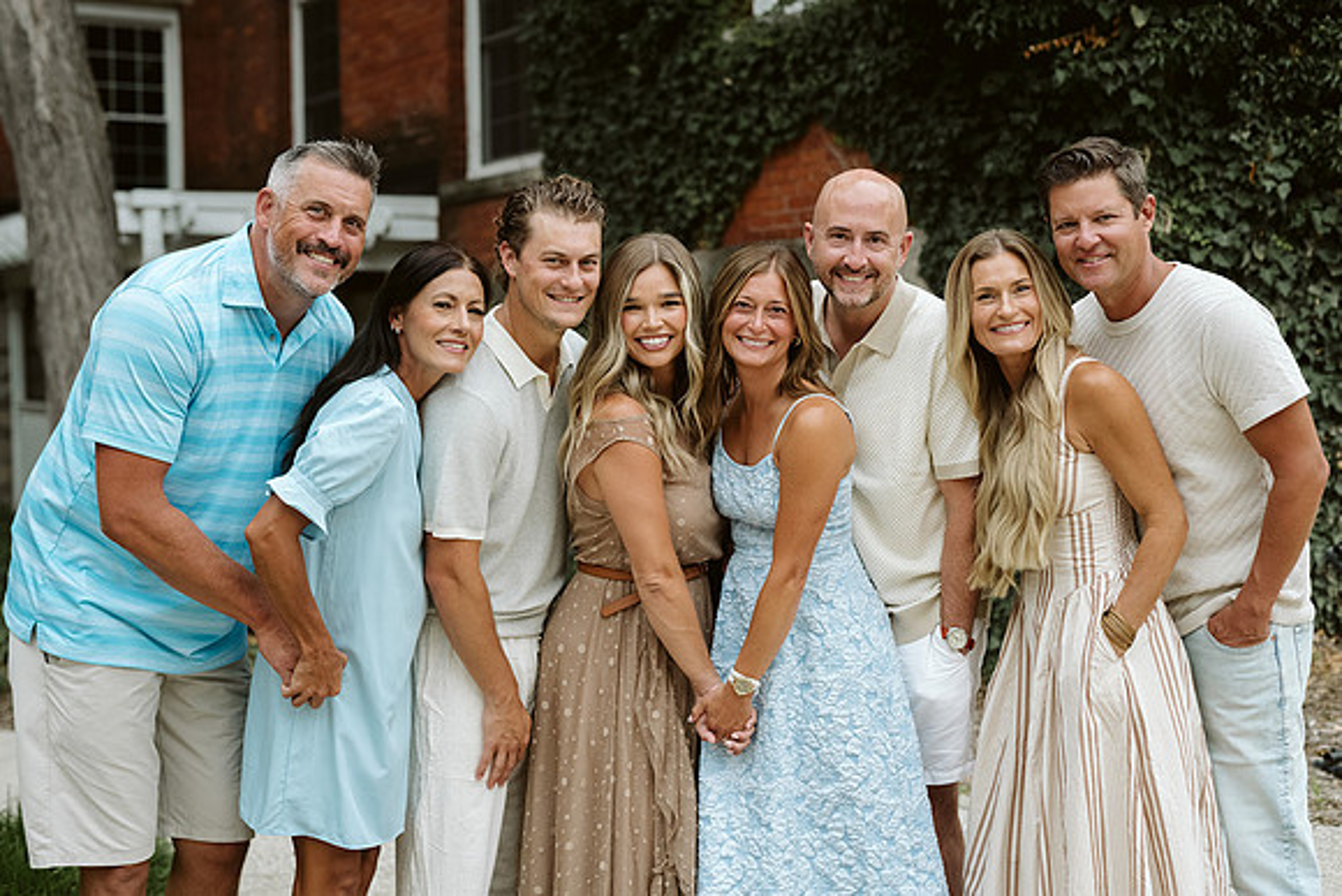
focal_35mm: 53
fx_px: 1967
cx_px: 693
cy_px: 449
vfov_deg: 25.6
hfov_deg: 37.7
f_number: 2.8
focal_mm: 50
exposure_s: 1/400
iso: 1250
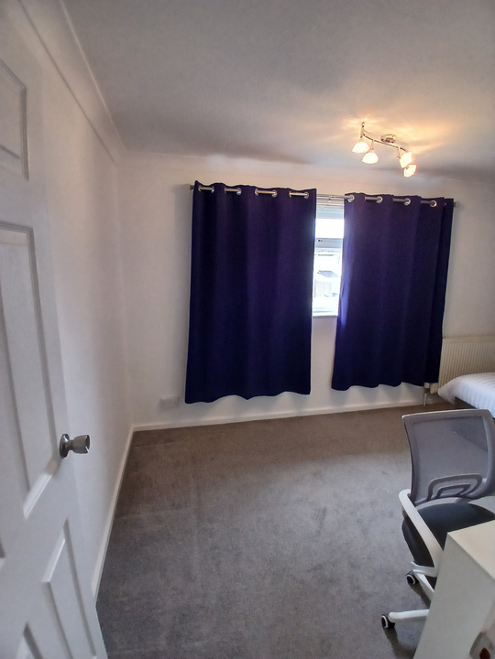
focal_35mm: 17
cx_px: 248
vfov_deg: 91.0
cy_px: 330
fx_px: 324
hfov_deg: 74.7
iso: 200
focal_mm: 1.4
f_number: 2.2
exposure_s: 1/33.3
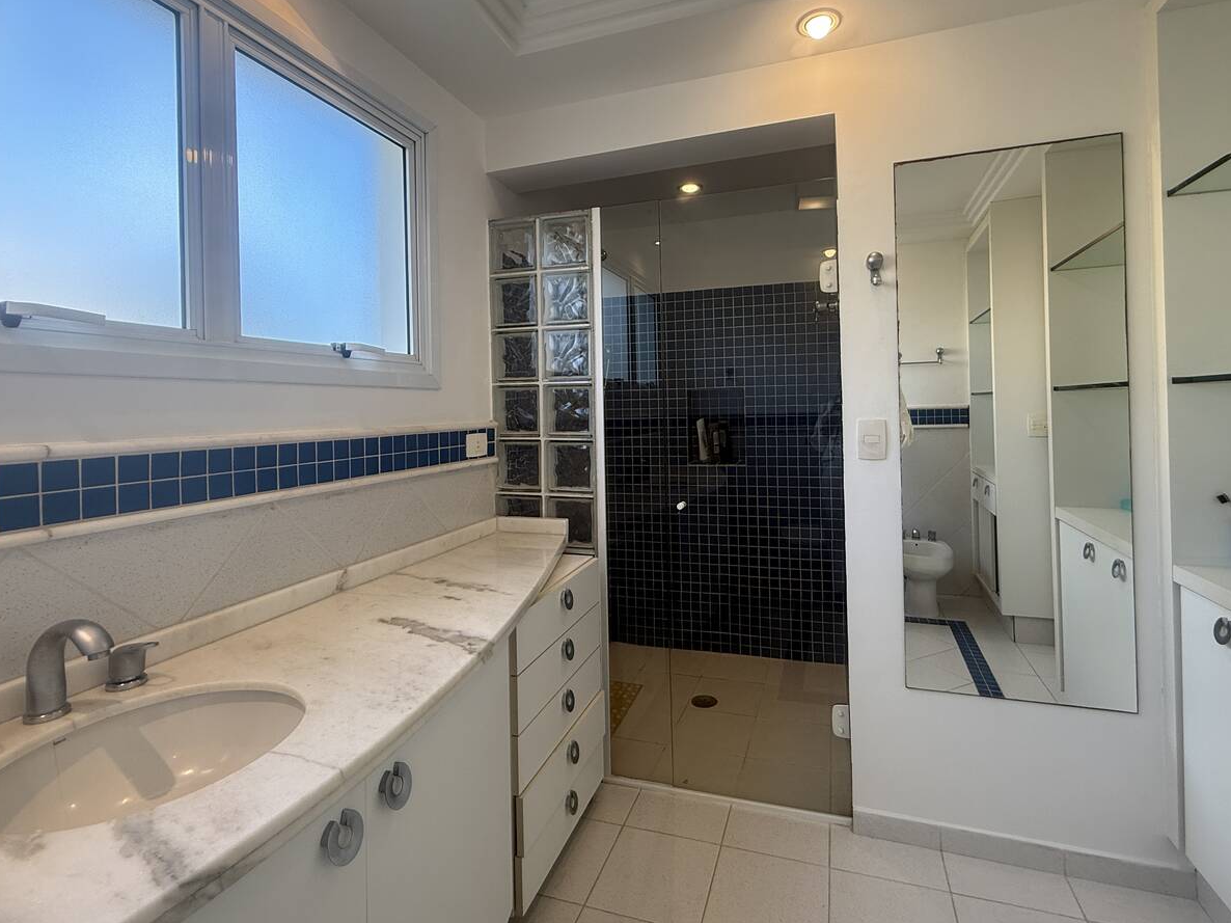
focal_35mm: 17
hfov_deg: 90.9
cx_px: 654
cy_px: 405
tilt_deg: +1.0
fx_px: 604
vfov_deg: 74.4
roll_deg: +1.4
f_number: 2.2
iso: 100
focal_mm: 2.22
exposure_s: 1/120
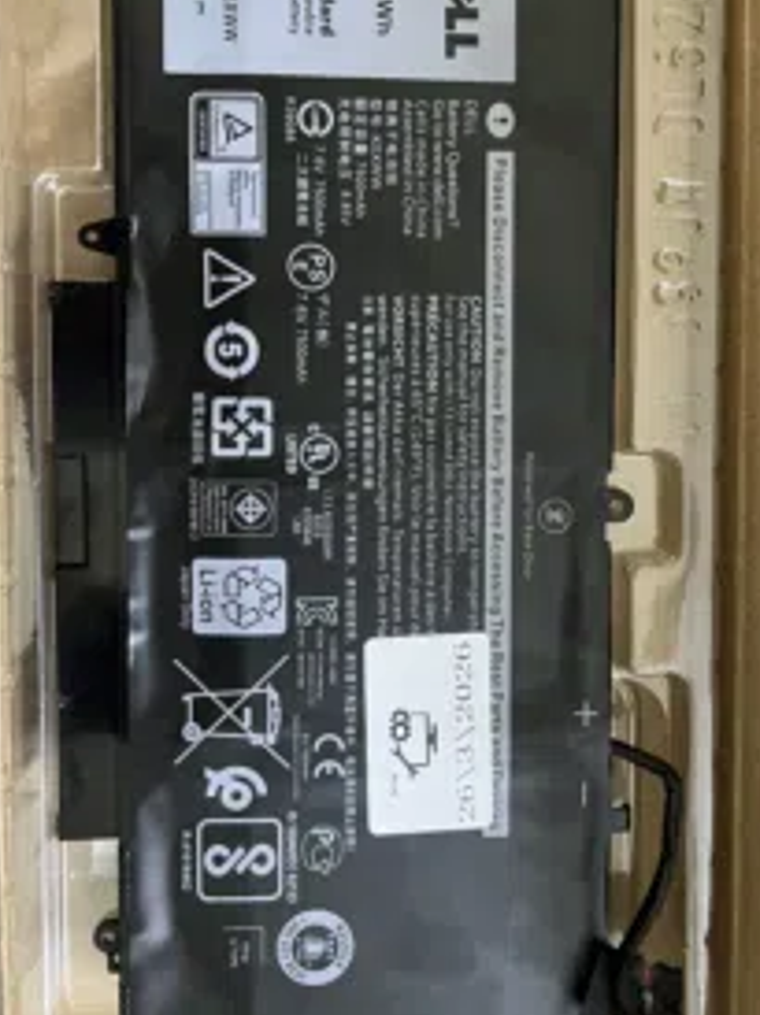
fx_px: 1114
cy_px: 407
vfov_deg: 48.7
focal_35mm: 38
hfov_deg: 37.5
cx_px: 467
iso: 500
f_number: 1.6
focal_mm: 5.1
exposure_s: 1/33
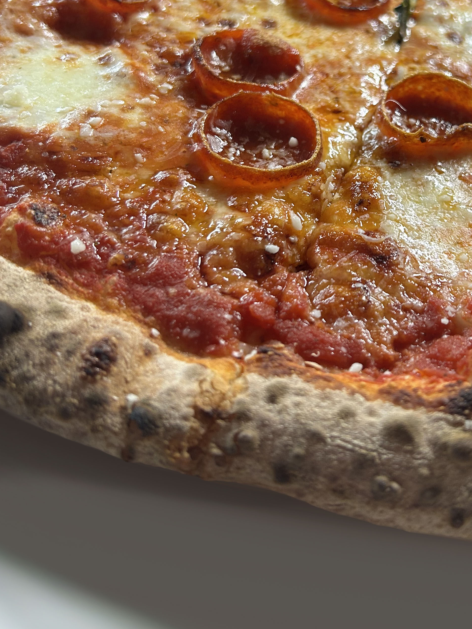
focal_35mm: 42
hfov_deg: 33.6
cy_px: 138
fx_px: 764
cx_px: 360
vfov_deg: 43.0
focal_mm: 5.7
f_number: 1.5
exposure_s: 1/121
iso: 80
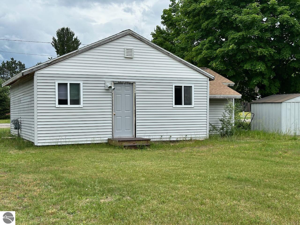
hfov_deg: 39.7
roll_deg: +0.6
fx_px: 416
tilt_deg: +0.5
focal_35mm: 48
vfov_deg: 30.3
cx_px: 150
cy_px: 112
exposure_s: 1/2070
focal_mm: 6.86
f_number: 1.78
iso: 64
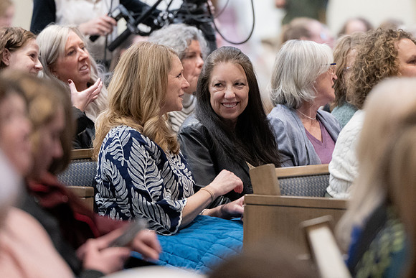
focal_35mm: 295
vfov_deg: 4.7
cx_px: 239
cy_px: 103
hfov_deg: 7.0
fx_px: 3414
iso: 4000
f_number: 2.8
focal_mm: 180
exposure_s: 1/250
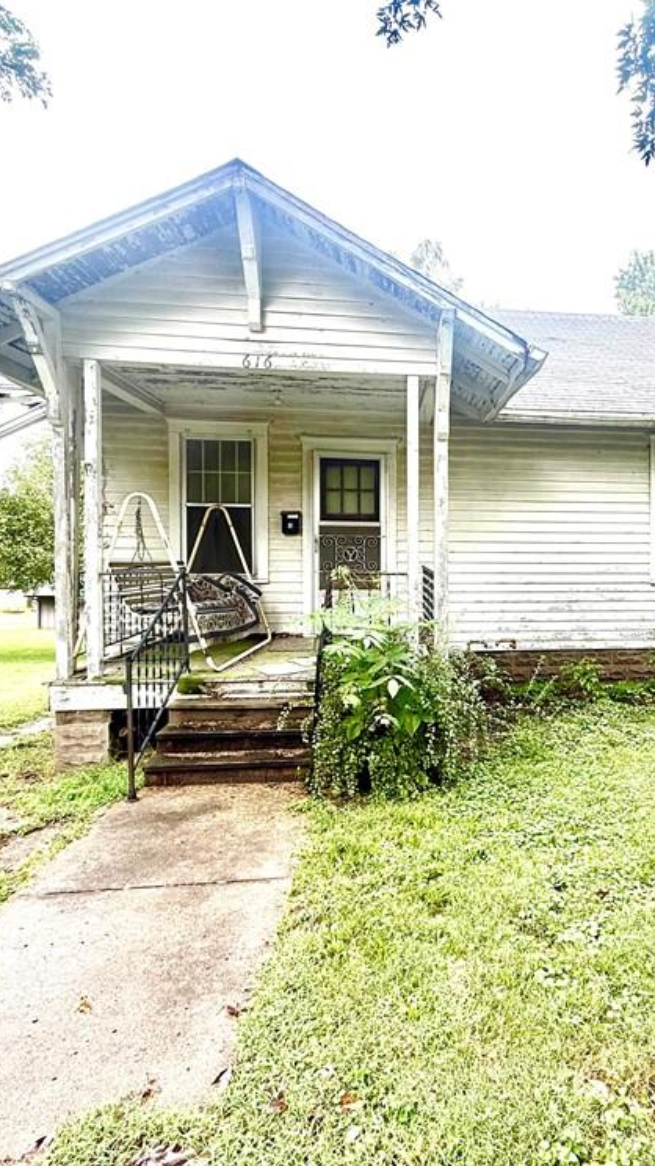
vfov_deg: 83.9
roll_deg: -0.4
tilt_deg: -1.0
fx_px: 649
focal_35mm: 21
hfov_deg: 51.9
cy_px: 588
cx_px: 467
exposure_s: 1/163
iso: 50
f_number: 2.2
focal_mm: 2.22
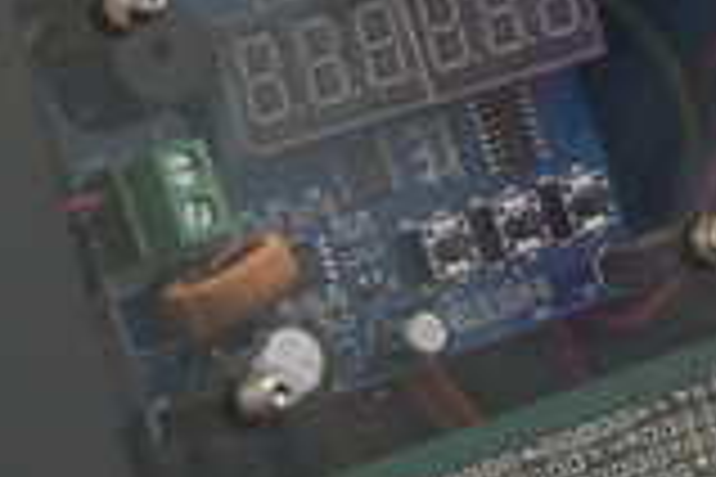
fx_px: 3958
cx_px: 644
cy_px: 164
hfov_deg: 10.3
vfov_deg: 6.9
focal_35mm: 199
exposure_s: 1/180
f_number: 4
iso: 2500
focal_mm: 52.7
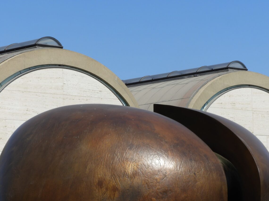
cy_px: 100
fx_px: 1166
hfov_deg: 13.2
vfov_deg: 9.9
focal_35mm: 150
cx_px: 134
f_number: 8.2
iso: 100
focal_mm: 26.9
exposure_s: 1/400
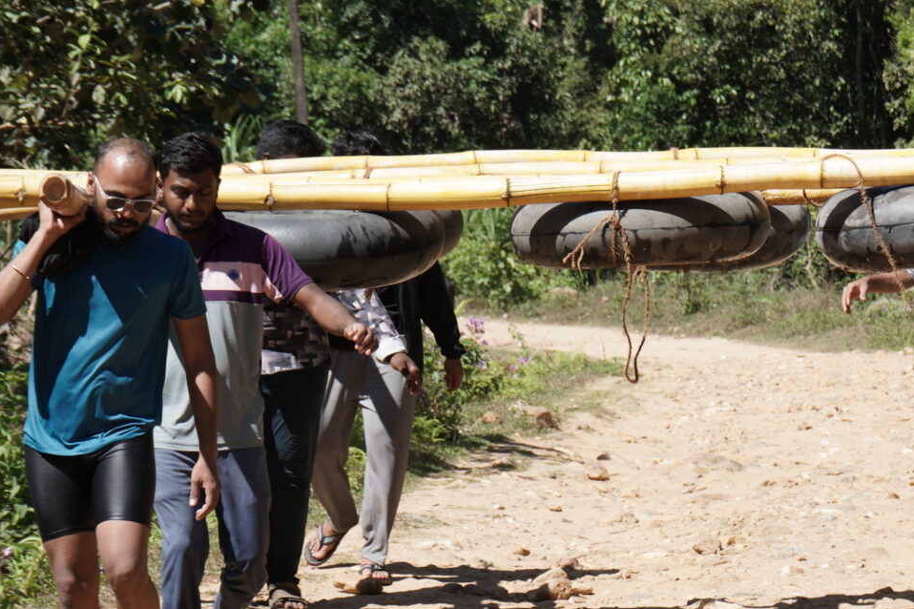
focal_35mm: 139
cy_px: 423
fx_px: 3528
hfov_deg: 14.7
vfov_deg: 9.9
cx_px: 720
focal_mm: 65
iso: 200
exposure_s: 1/400
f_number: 8
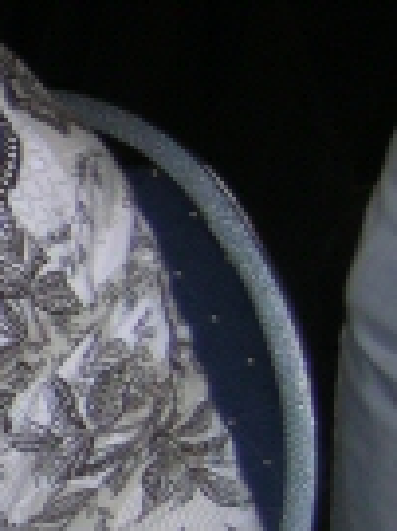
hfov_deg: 9.2
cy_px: 299
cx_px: -385
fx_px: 2313
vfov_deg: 13.1
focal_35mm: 151
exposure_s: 1/60.1
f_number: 2.9
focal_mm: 5.7
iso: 50
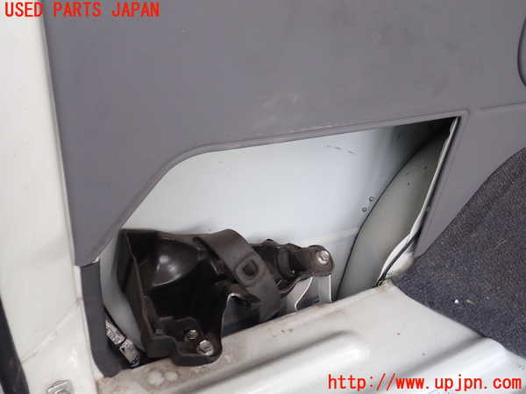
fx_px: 456
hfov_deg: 60.0
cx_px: 263
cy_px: 197
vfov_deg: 46.8
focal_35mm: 30
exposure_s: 1/60
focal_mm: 5.4
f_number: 2.3
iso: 125
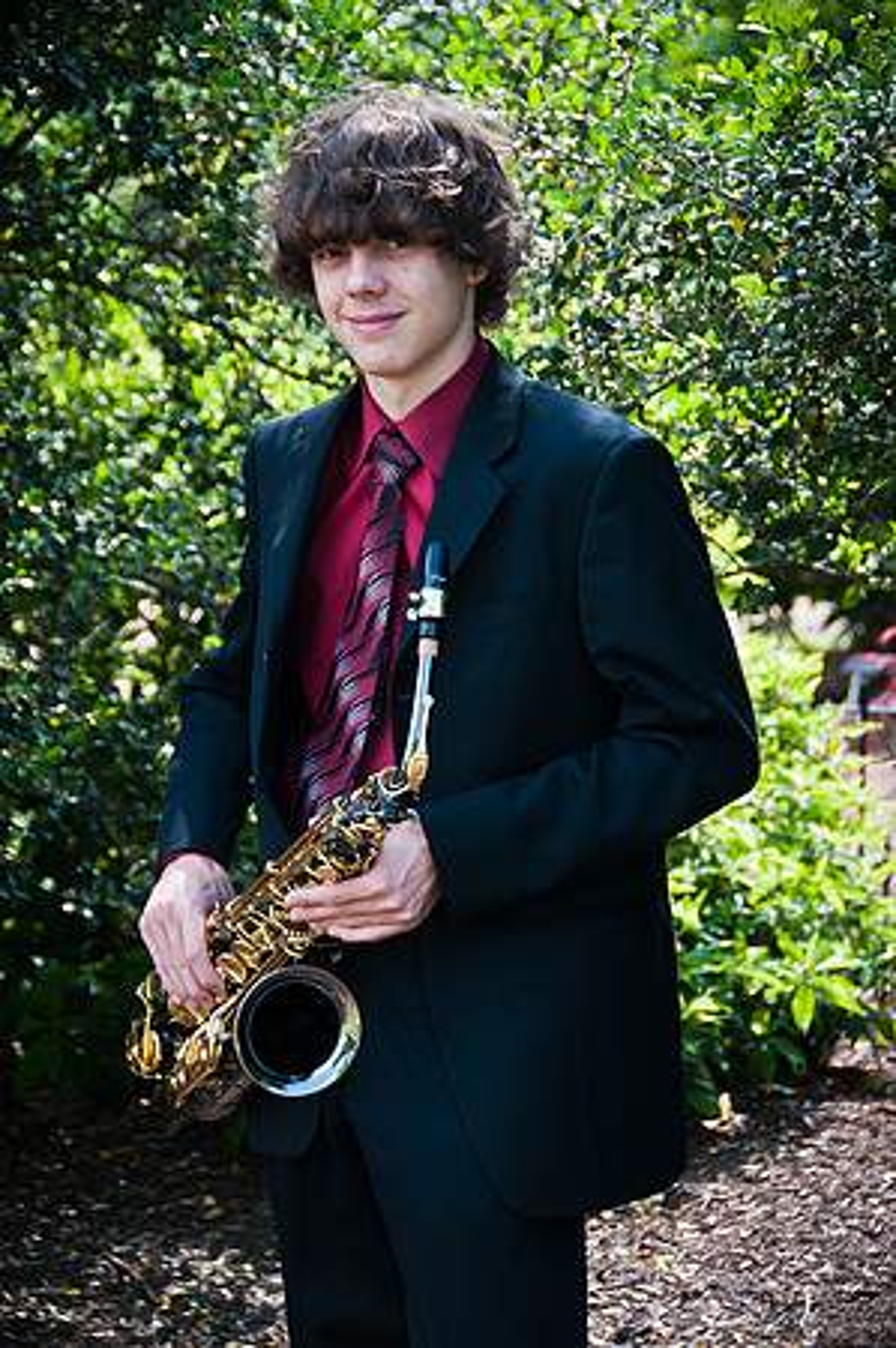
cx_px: 448
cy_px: 674
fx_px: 4490
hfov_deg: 11.4
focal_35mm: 120
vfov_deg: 17.1
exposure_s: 1/250
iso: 200
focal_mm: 80
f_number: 5
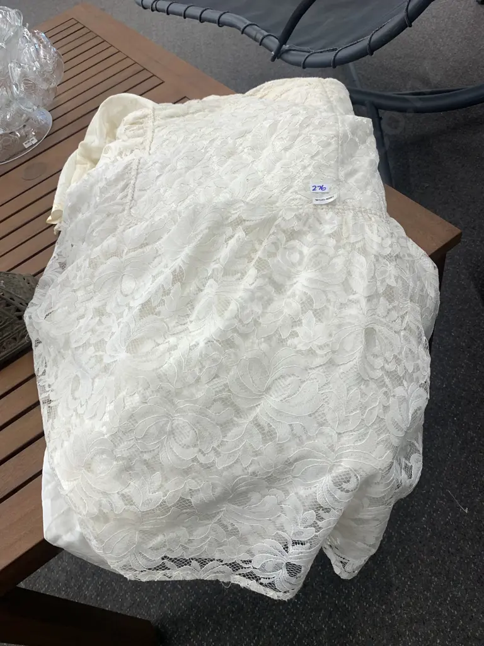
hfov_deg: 53.1
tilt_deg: -50.8
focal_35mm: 26
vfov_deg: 67.3
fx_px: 485
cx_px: 242
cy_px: 323
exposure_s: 1/100
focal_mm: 4.25
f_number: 1.8
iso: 64
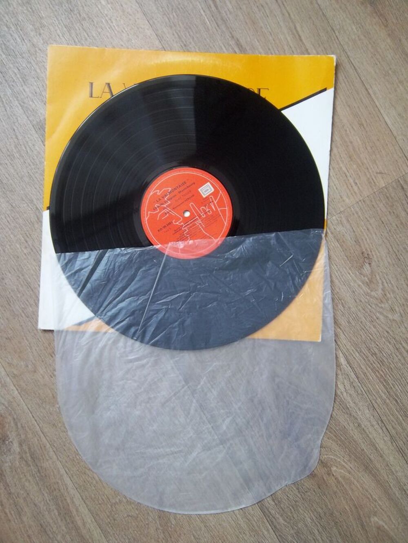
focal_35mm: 28
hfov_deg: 49.8
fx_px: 440
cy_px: 272
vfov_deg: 63.4
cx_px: 204
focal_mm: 5.05
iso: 160
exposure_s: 1/13
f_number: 3.5
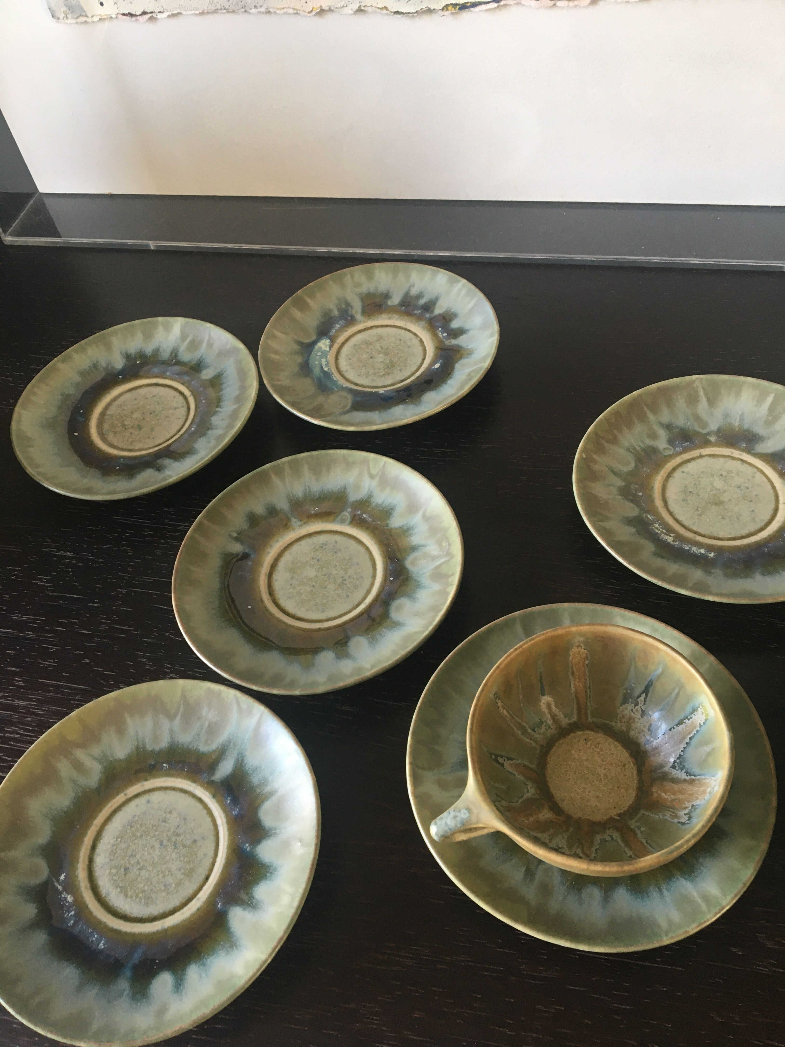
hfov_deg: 48.2
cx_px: 392
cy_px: 524
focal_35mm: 29
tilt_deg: -52.0
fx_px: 877
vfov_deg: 61.7
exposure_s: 1/33
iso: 100
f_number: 2.2
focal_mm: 4.15
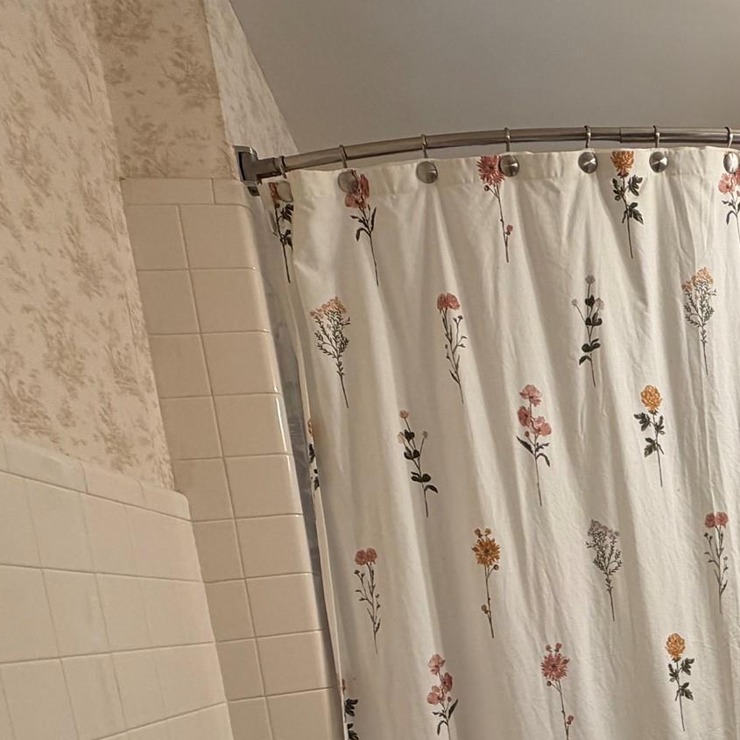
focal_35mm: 30
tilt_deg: -5.3
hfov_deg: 47.4
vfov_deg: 48.7
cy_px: 658
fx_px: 726
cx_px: 694
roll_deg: +7.3
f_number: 2.2
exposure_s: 1/60
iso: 160
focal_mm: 2.22
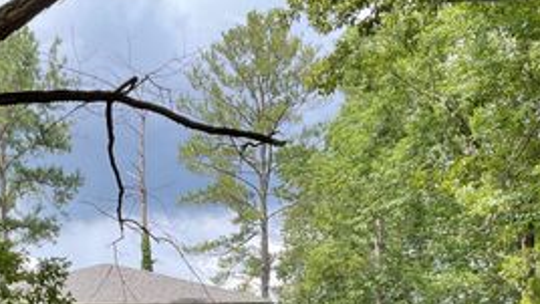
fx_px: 845
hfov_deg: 35.0
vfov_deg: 19.2
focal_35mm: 59
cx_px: 163
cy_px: 371
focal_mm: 3
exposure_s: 1/239
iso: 16
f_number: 1.8
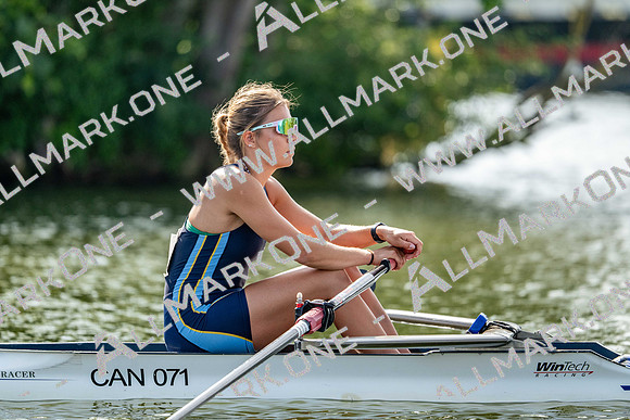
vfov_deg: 3.4
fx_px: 7001
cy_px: 210
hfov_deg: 5.2
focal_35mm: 400
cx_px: 315
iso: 1250
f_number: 4.5
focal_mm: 400
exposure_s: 1/2500
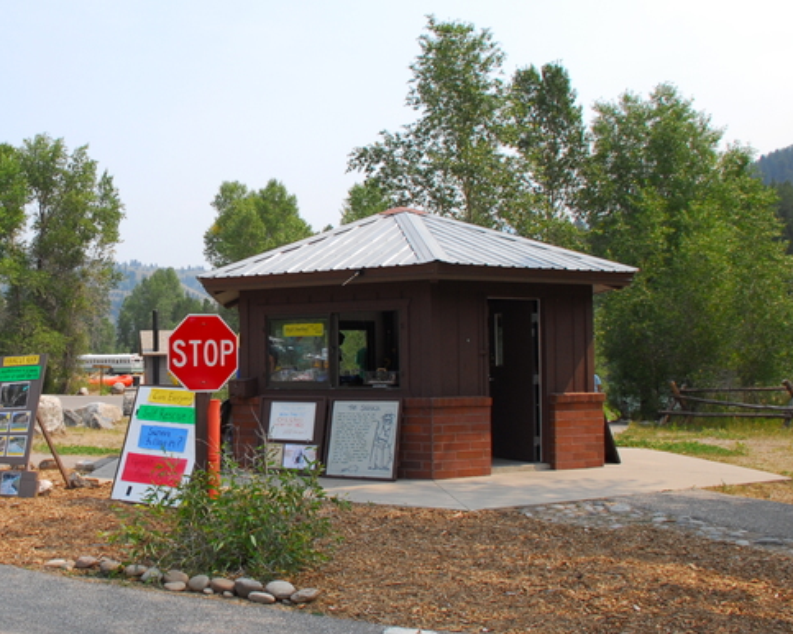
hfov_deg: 42.1
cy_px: 292
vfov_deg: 35.6
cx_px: 167
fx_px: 985
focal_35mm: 42
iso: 200
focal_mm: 18
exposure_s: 1/400
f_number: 6.3
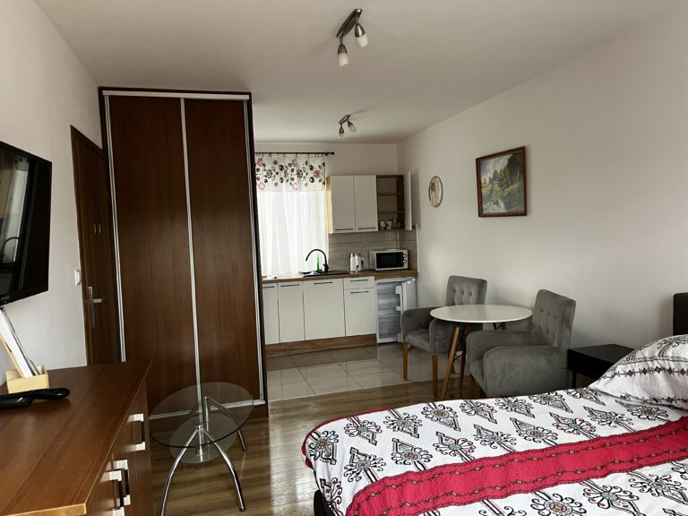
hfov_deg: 67.3
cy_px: 258
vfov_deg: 53.1
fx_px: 517
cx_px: 344
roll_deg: +3.0
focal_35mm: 26
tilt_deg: -2.8
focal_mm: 5.1
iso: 250
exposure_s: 1/60
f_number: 1.6
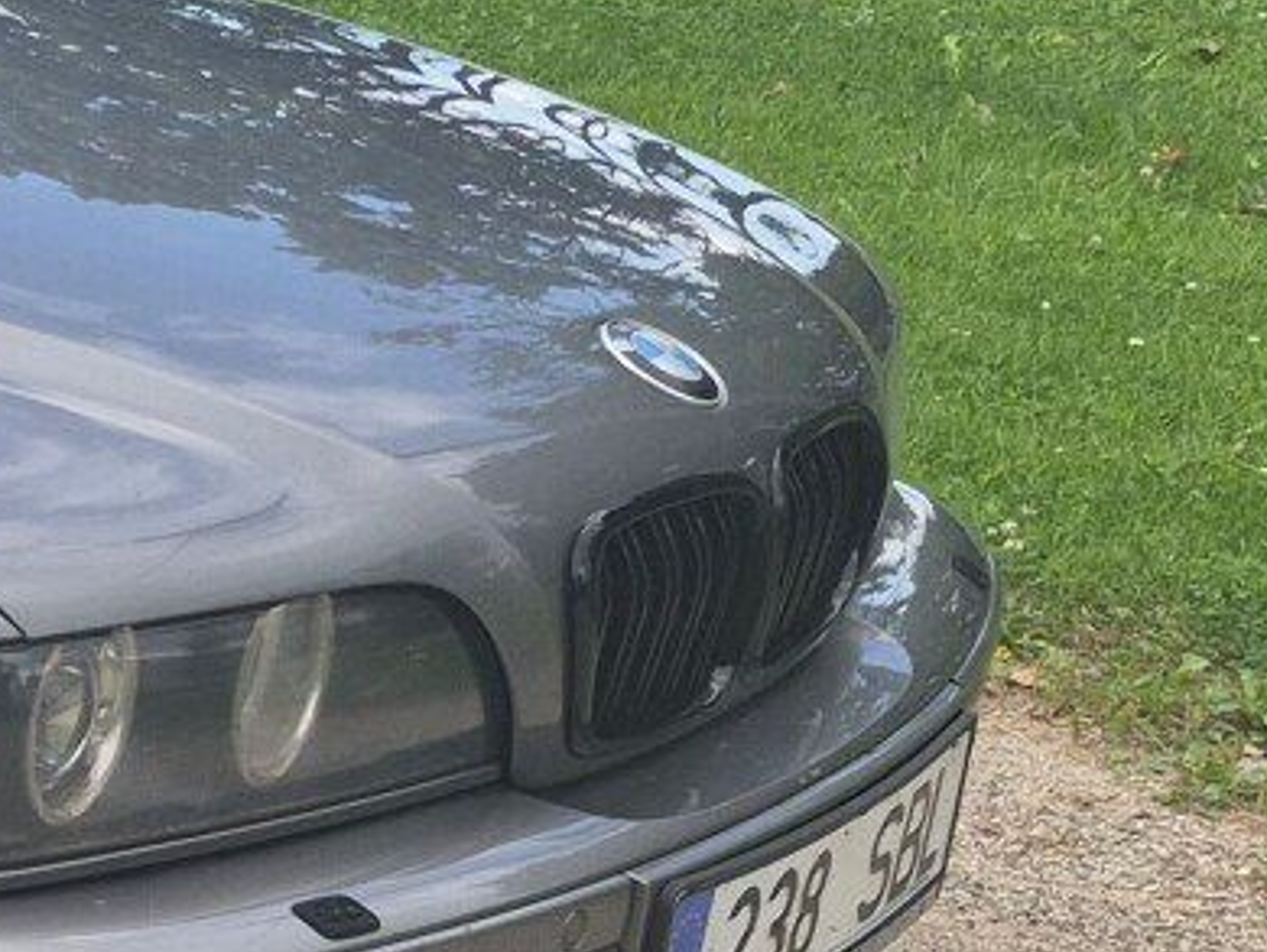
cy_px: 655
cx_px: -1244
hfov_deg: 14.3
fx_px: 4212
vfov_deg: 12.9
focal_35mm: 115
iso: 80
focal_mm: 5.4
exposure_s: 1/1364
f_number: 1.8
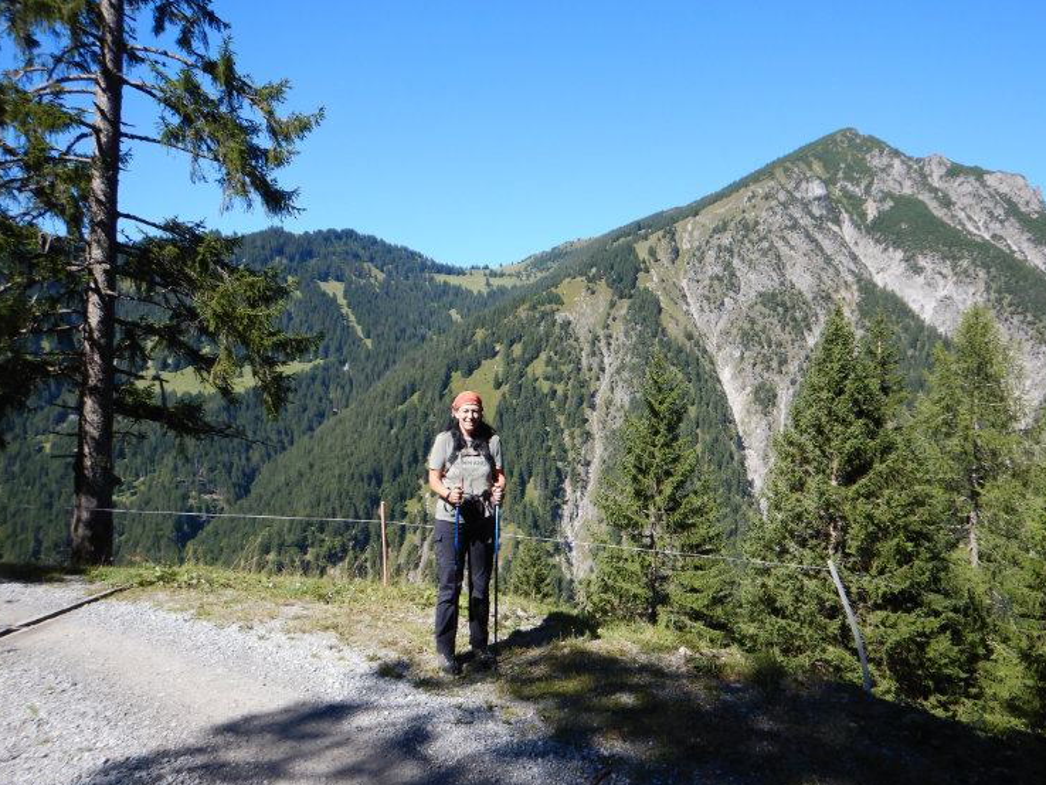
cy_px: 401
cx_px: 537
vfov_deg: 53.1
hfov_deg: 67.3
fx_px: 786
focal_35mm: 26
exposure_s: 1/1000
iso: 125
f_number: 2.8
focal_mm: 4.3
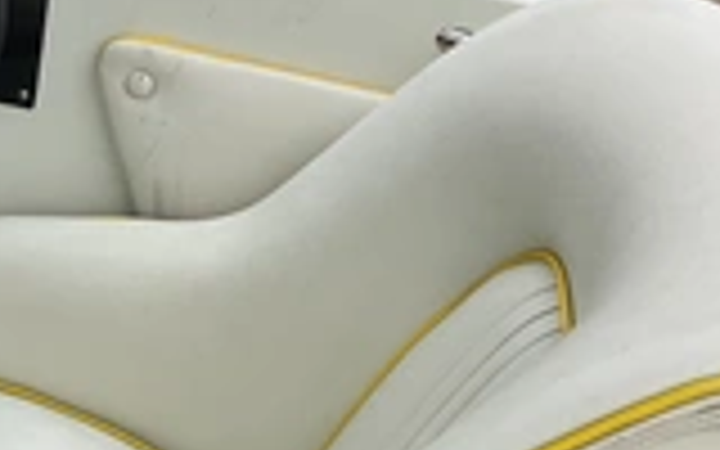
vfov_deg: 16.8
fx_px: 1511
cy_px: 369
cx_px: 108
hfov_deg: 26.1
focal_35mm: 77
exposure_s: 1/666
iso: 25
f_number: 1.8
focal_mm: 3
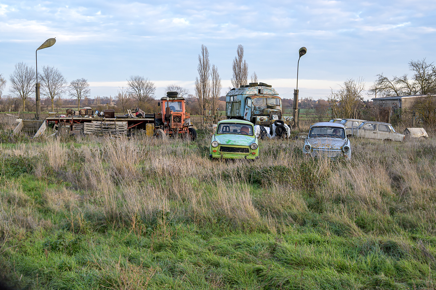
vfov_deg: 29.9
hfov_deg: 43.6
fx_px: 545
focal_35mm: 45
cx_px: 218
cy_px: 145
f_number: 9.5
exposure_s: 1/90
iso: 200
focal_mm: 30
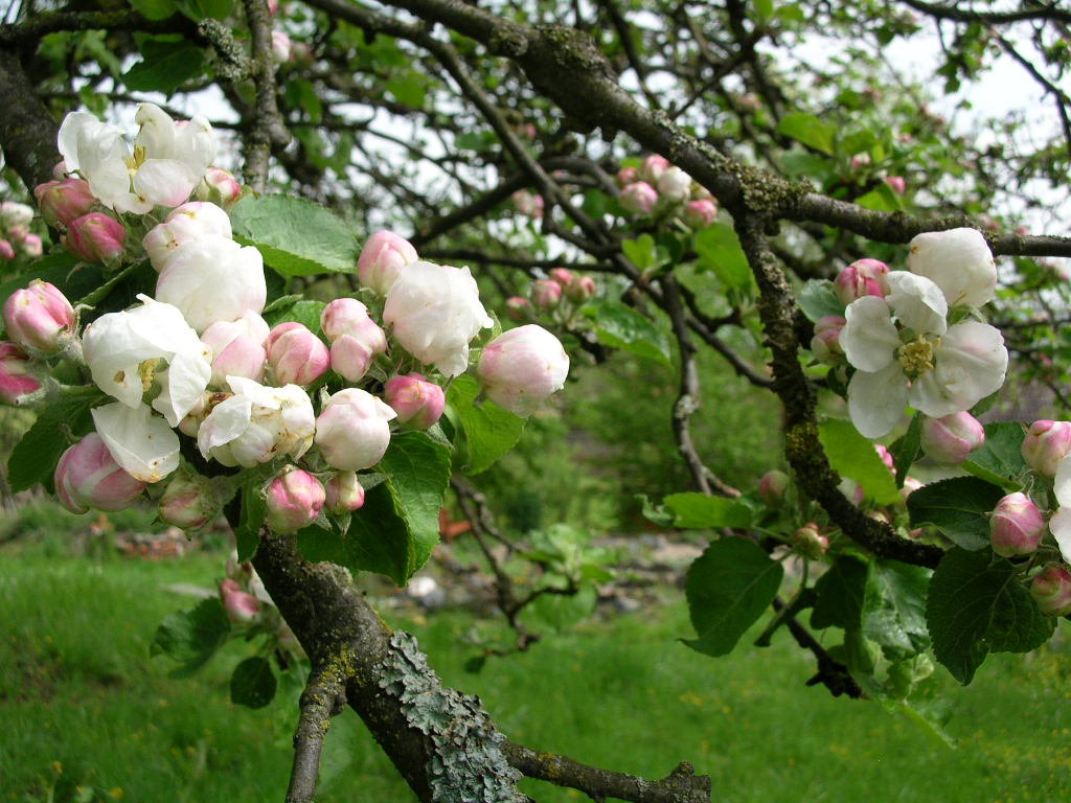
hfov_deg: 51.4
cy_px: 402
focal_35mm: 36
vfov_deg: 39.7
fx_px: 1114
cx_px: 536
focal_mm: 6
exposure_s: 1/327
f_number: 3.7
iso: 50
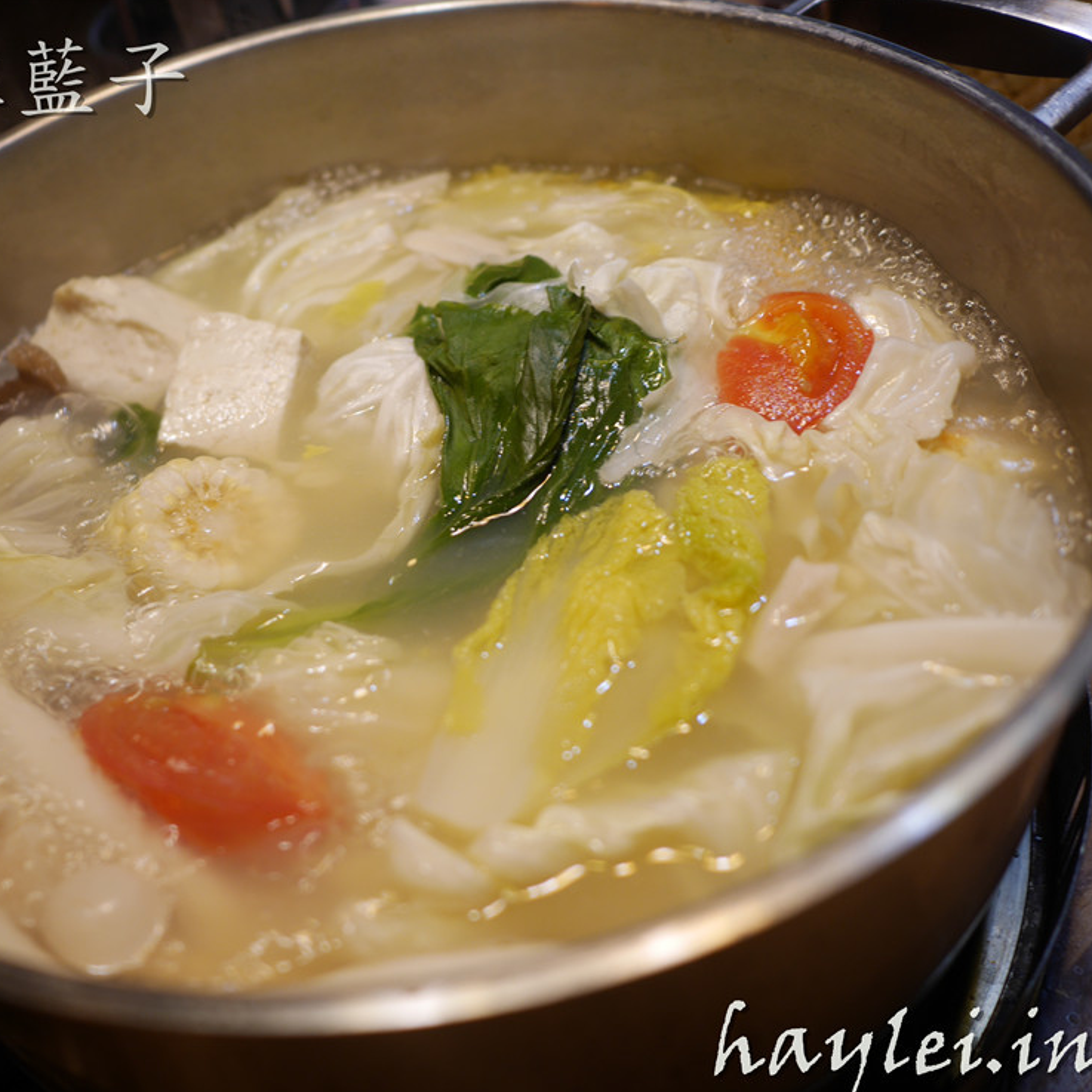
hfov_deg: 45.9
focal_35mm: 36
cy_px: 548
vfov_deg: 46.0
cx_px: 459
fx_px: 1285
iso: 200
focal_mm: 15
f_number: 1.7
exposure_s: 1/100
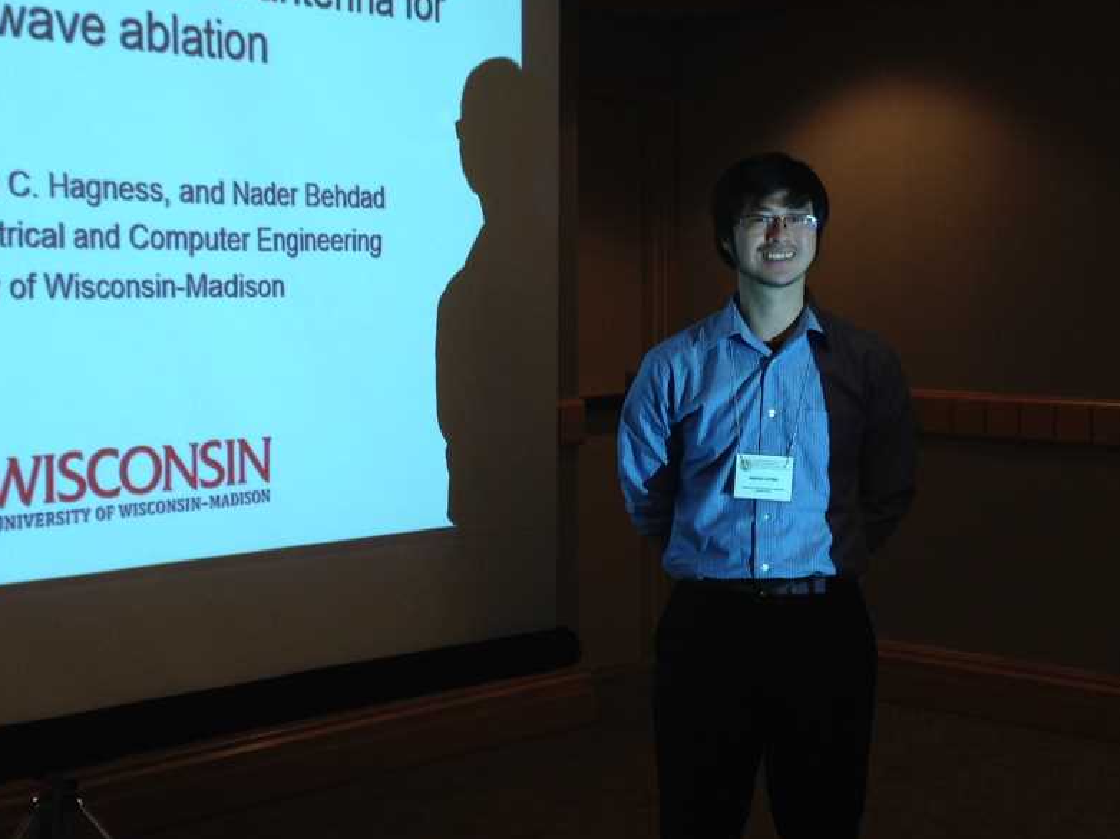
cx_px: 556
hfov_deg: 28.2
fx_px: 2231
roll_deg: +1.5
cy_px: 404
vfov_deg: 21.3
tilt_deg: -5.6
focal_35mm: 69
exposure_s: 1/40
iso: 50
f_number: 2.4
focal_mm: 4.12
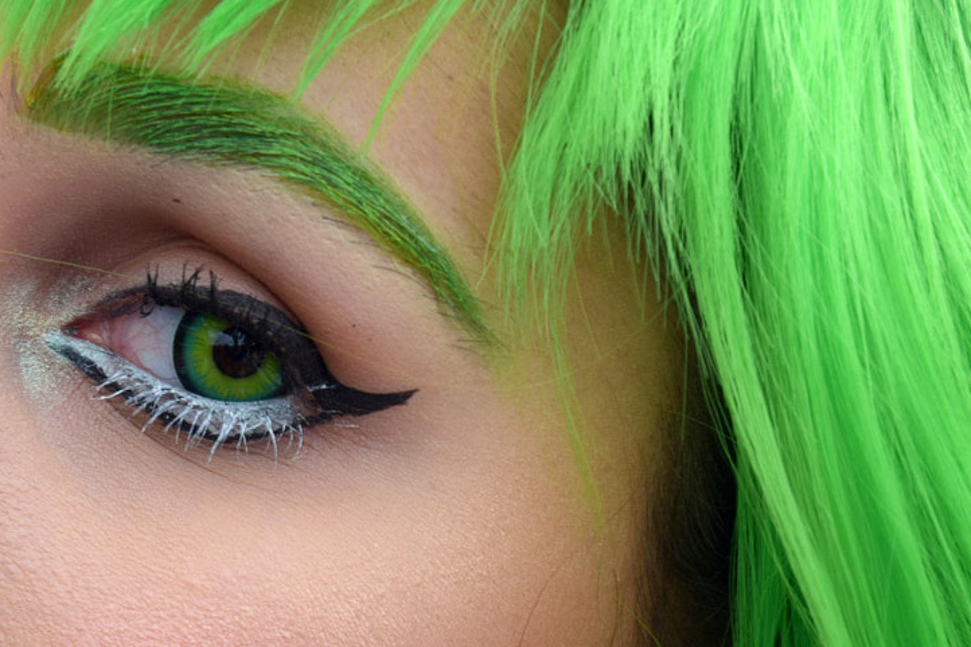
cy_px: 352
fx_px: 9413
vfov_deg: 3.9
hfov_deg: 5.9
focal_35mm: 349
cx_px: 167
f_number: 7.1
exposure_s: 1/200
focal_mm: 105
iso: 100
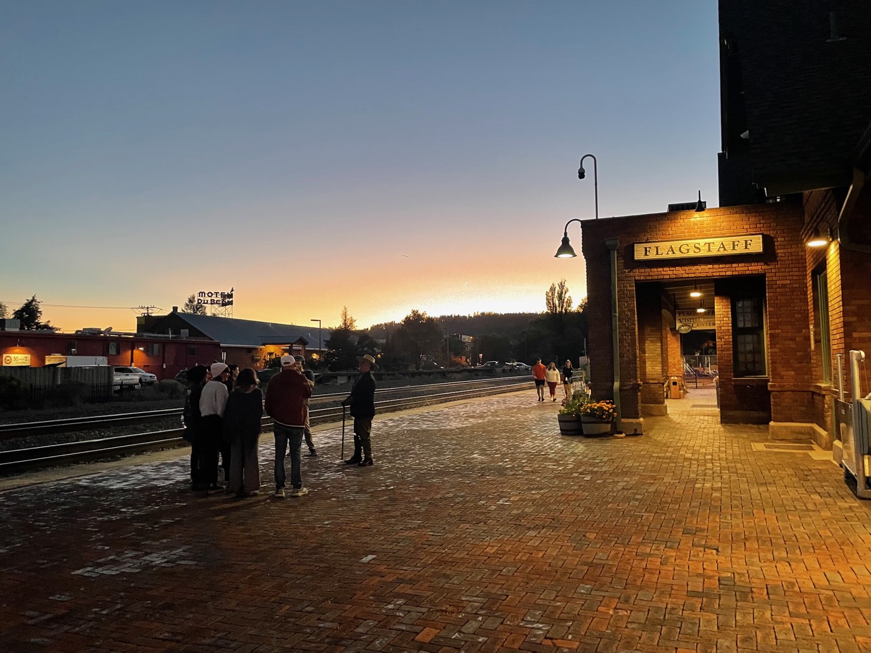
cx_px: 436
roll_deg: +1.1
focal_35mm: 26
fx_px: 654
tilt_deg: +4.7
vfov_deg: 53.1
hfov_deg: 67.3
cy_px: 326
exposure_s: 1/30
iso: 500
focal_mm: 4.2
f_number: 1.6
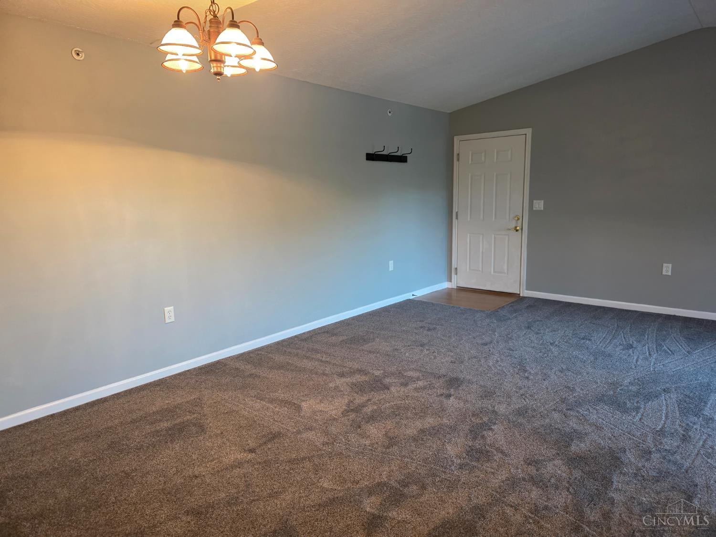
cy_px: 268
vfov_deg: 58.9
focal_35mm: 23
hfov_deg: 73.9
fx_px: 476
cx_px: 358
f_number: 1.7
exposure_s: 1/120
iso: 640
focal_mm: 6.3
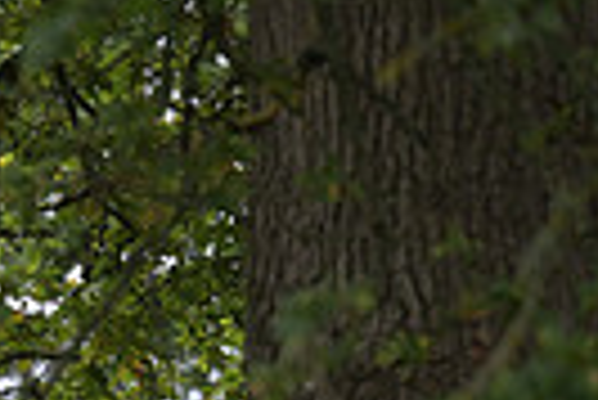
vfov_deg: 1.6
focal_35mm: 869
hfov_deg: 2.4
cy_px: 856
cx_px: -310
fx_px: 14451
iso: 560
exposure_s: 1/1250
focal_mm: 200
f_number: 3.2
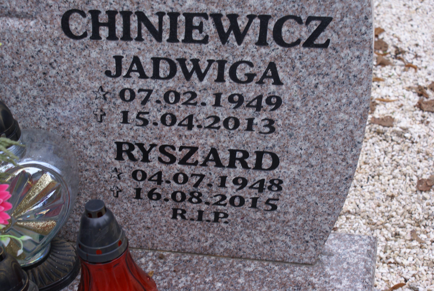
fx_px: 815
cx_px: 217
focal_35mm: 68
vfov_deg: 20.2
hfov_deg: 29.8
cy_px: 146
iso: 125
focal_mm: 45
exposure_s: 1/80
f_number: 5.6
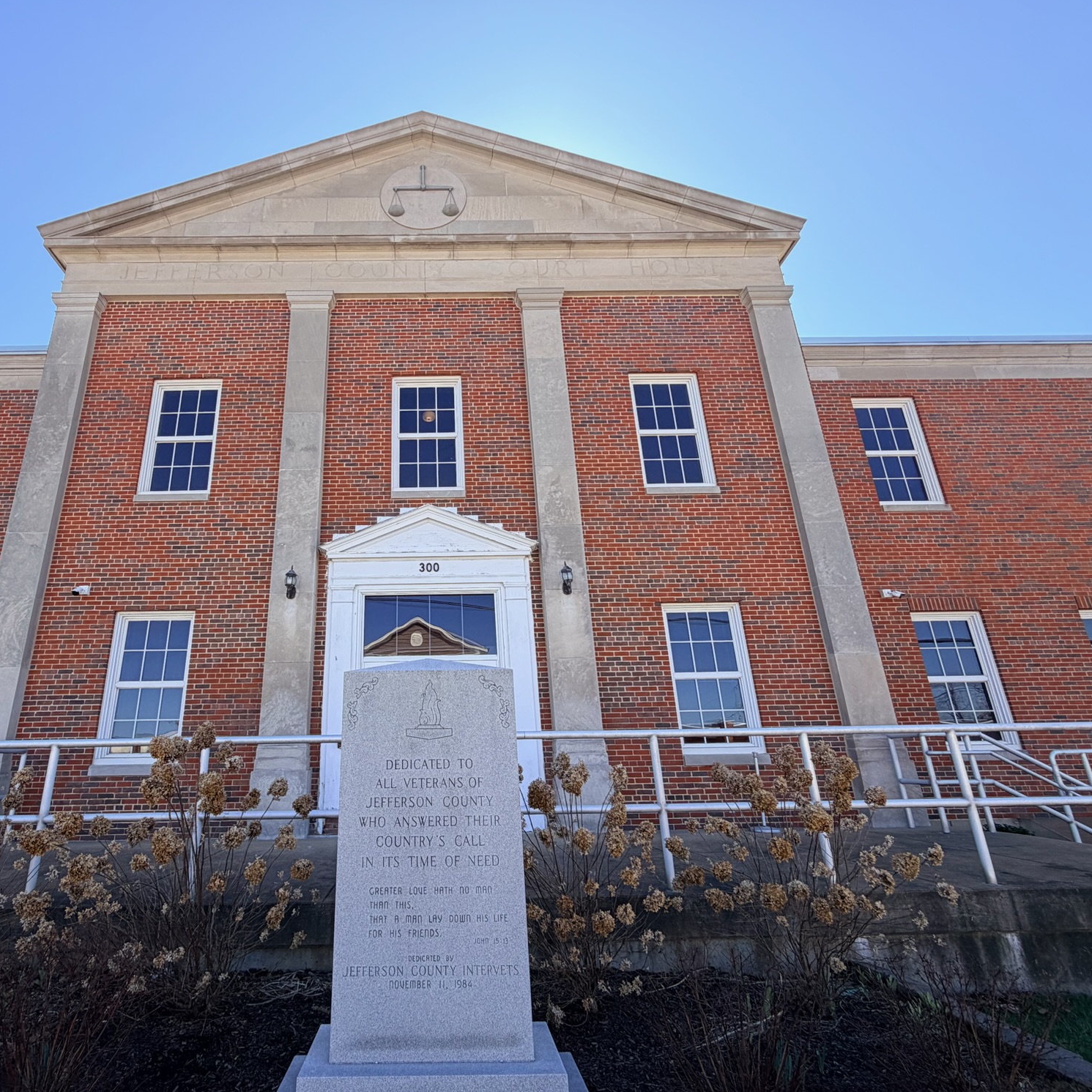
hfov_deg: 83.0
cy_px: 554
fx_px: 607
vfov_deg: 84.0
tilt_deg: +17.6
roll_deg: +1.7
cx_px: 437
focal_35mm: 17
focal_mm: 2.22
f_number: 2.2
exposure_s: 1/564
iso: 40
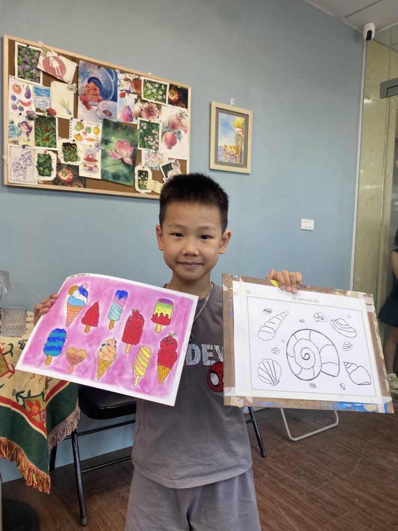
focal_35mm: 26
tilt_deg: -1.3
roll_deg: -2.9
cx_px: 199
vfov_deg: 67.3
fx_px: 399
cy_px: 266
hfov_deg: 53.1
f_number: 1.8
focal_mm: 4.25
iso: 64
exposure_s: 1/100
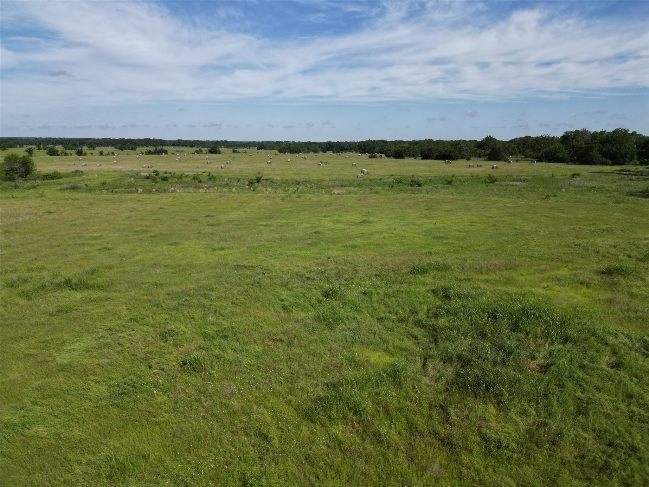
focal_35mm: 24
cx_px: 324
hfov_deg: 71.6
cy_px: 244
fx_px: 450
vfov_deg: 56.8
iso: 110
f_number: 1.7
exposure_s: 1/4000
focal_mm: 6.72
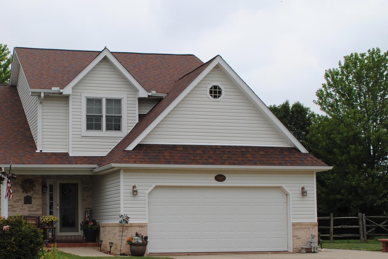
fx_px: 766
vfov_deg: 19.1
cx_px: 92
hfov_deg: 28.0
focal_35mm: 71
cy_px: 183
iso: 100
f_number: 8
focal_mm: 28
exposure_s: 1/200
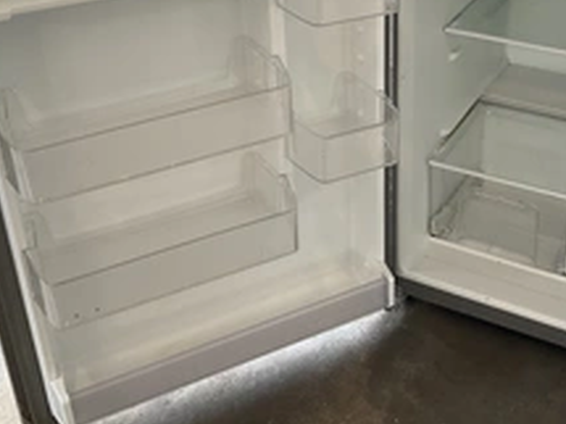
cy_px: 82
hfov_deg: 35.2
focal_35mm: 54
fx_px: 882
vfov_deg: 26.5
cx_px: 382
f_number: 1.8
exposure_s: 1/60
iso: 64
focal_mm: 3
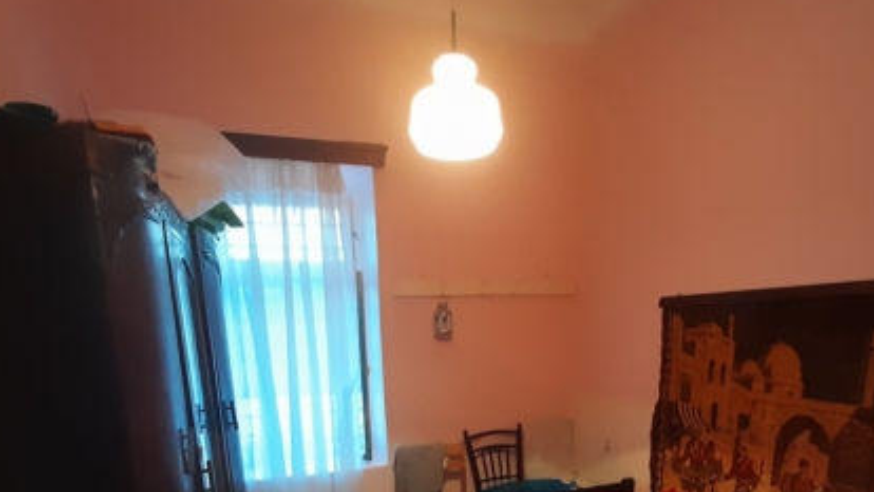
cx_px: 473
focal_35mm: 20
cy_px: 416
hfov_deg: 86.4
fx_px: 464
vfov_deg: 51.2
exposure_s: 1/25
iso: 400
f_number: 2.2
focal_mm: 1.42
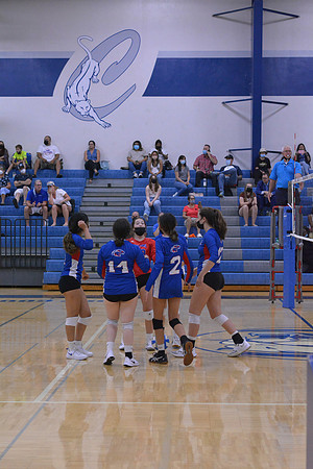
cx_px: 156
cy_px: 234
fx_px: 978
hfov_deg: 18.2
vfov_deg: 27.0
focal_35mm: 75
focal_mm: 50
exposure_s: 1/640
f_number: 3.5
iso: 5000
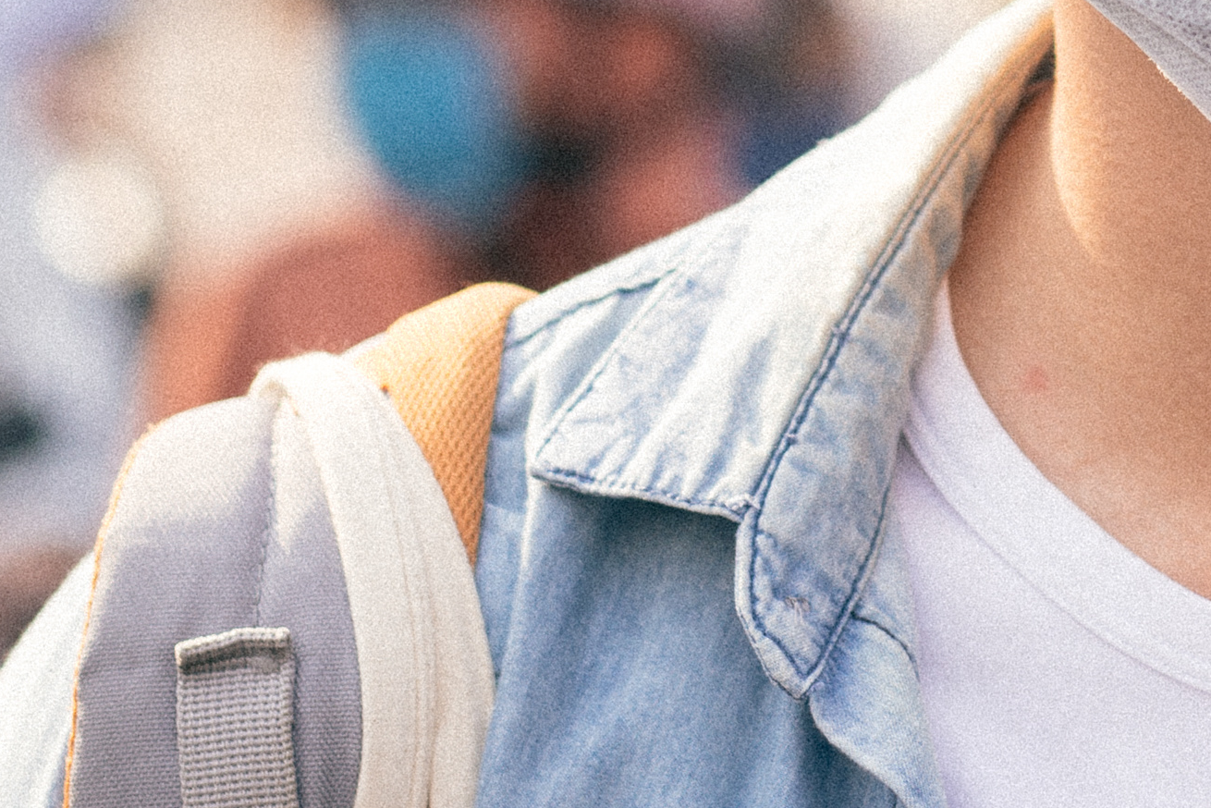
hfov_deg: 7.3
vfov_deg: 4.9
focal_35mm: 281
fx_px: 9454
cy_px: -471
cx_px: 1555
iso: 125
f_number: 2.5
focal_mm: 50
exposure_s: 1/1000
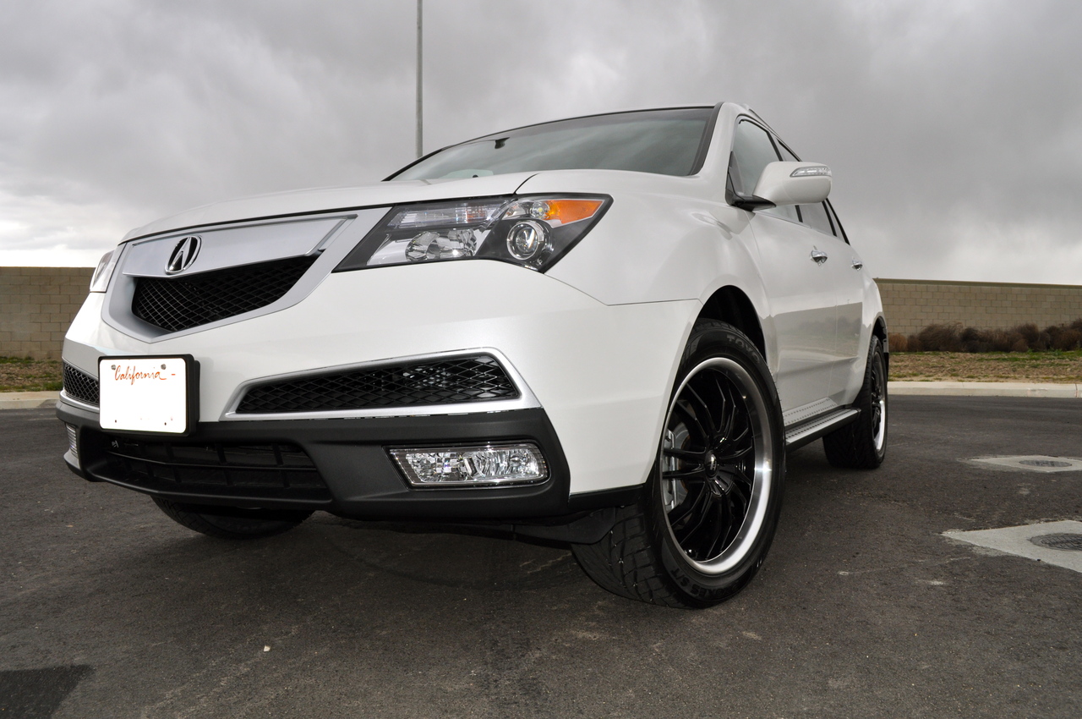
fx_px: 810
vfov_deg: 47.8
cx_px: 541
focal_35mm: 27
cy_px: 360
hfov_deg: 67.4
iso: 400
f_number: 9
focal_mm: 18
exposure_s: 1/200
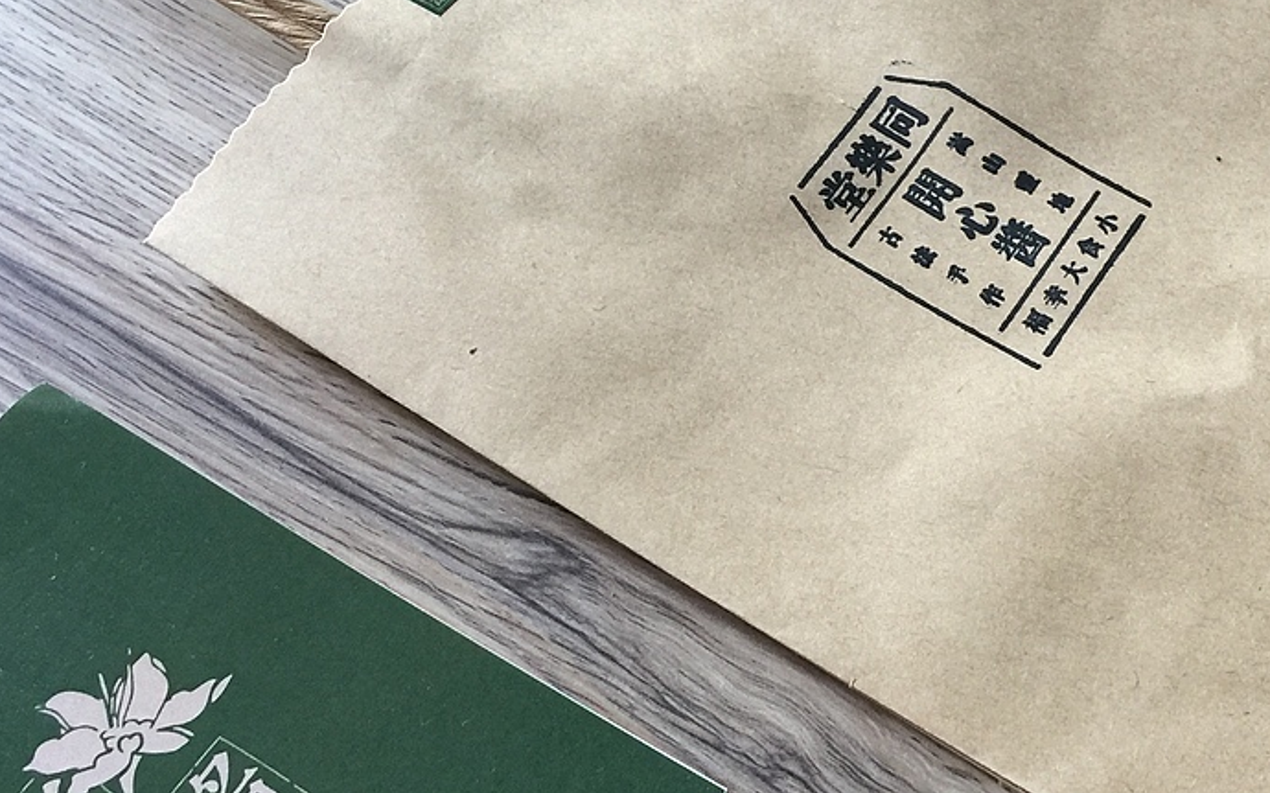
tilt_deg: -64.9
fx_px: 1973
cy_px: 471
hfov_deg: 35.3
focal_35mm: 57
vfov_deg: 22.7
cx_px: 845
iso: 64
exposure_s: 1/33
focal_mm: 4.15
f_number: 2.2
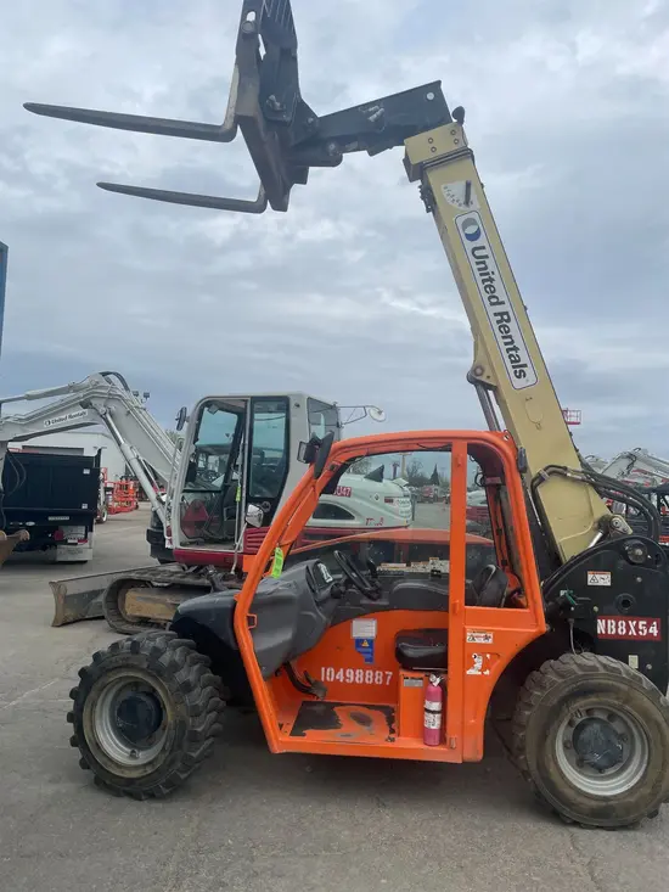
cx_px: 334
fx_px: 670
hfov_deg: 53.1
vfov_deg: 67.3
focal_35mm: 26
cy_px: 446
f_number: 1.6
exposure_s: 1/4831
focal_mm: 4.2
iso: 32
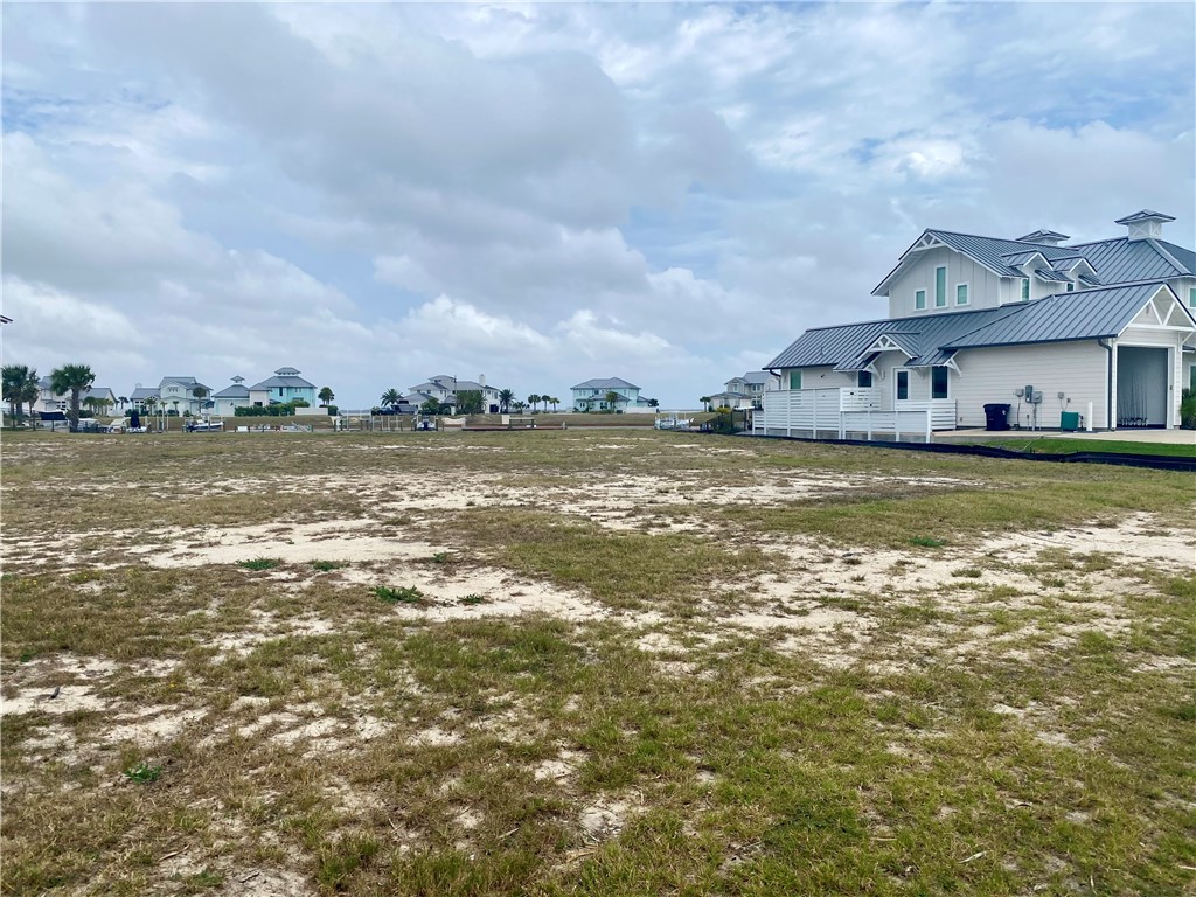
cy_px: 448
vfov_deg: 53.1
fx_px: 898
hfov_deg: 67.3
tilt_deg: -2.2
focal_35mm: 26
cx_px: 598
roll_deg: +0.3
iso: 32
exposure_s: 1/5236
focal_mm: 4.25
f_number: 1.8
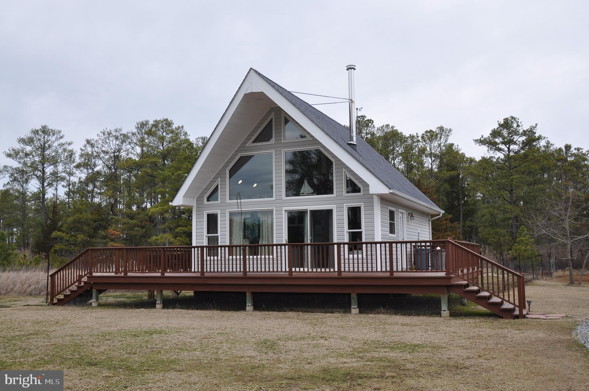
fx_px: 588
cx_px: 294
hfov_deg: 53.2
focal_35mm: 36
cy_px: 196
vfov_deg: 36.8
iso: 200
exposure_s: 1/200
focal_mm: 24
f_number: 9
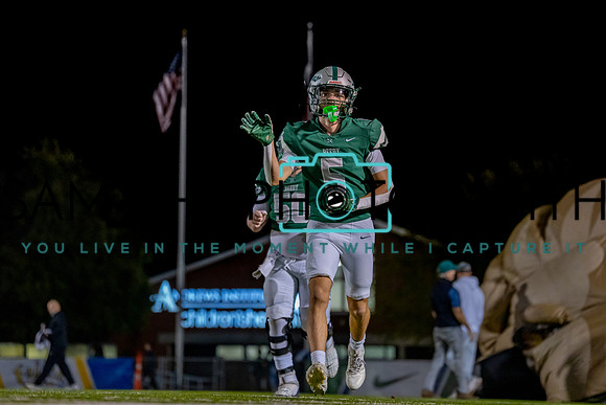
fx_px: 2266
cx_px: 283
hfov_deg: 15.2
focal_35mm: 135
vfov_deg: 10.2
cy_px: 190
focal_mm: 126
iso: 3200
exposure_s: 1/1000
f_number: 2.8
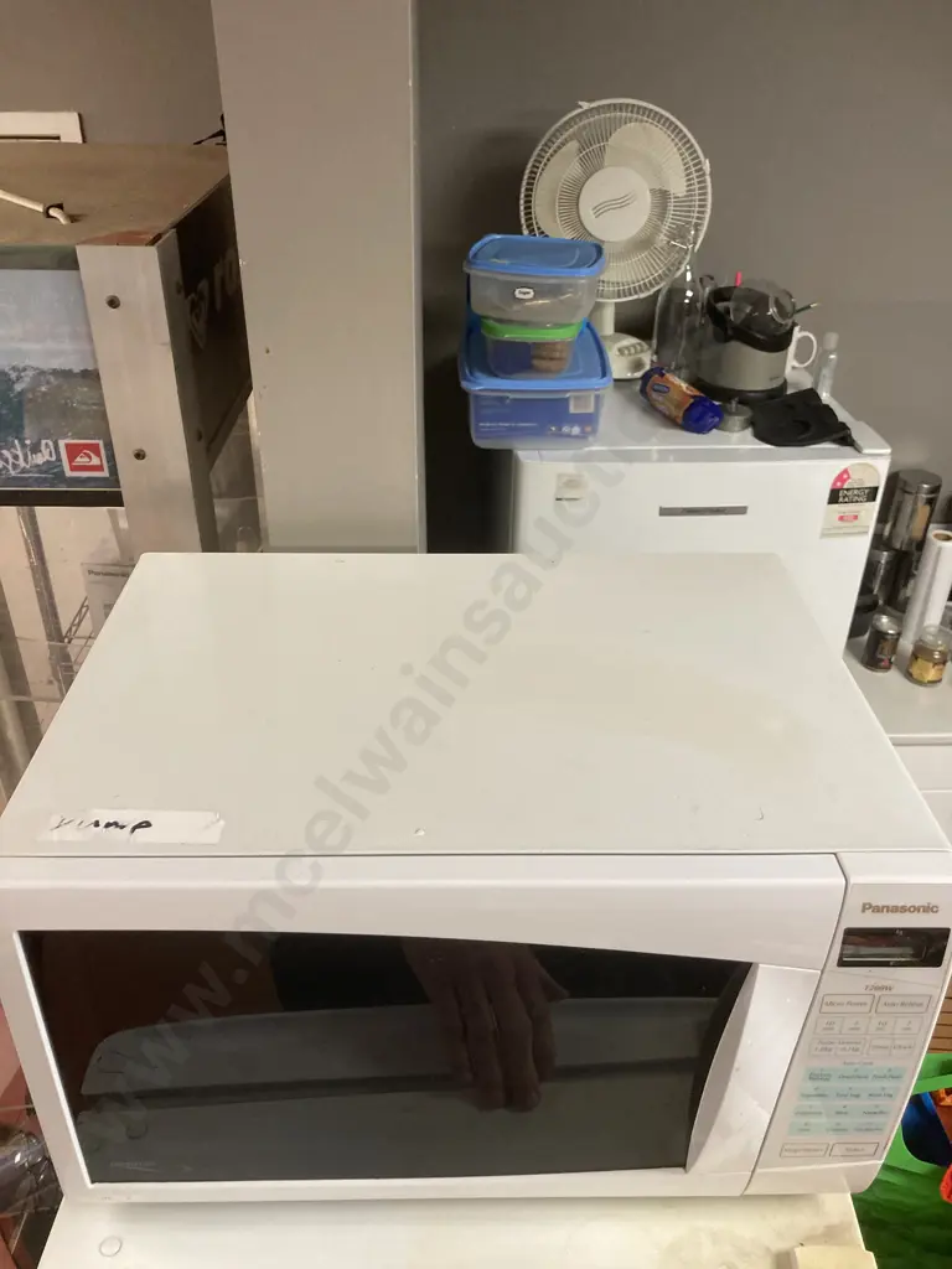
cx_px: 476
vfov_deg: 63.4
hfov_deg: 49.7
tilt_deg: -31.7
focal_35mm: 28
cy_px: 634
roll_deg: +0.0
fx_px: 1027
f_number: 1.8
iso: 160
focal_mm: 3.99
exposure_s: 1/50
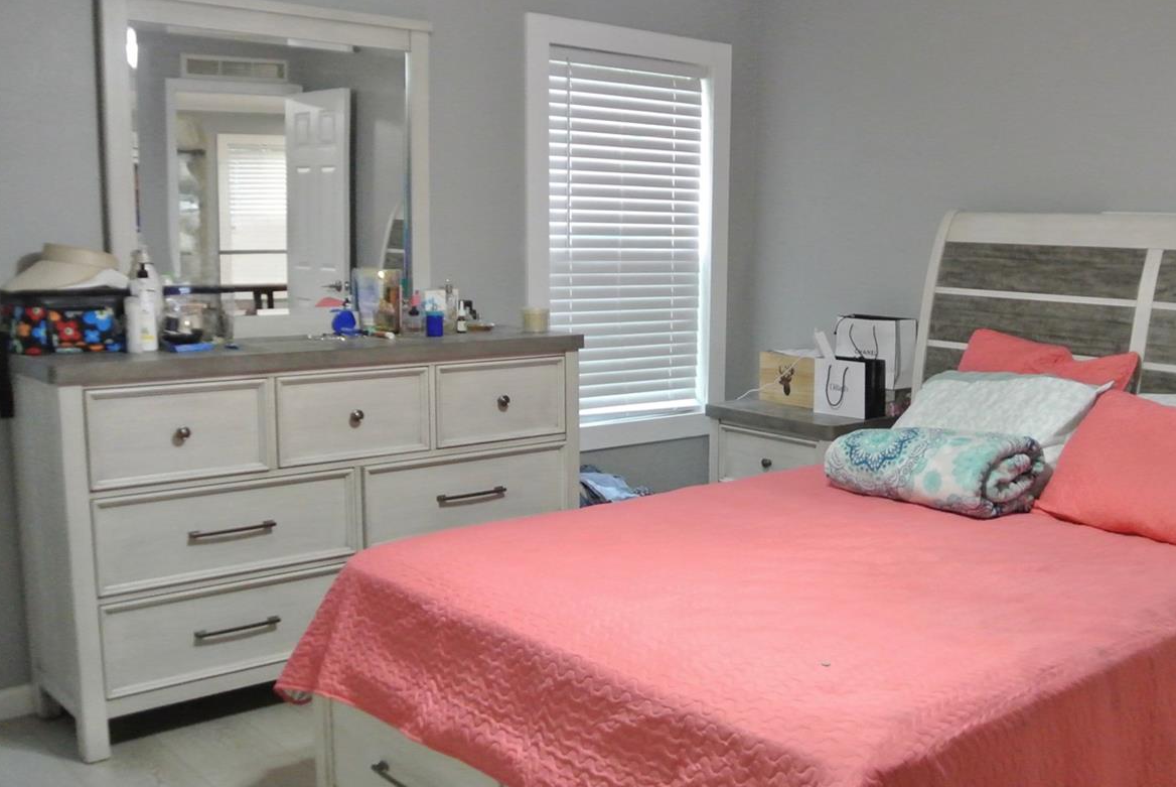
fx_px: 1210
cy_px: 439
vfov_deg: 36.0
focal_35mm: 37
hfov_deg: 51.1
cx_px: 766
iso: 1800
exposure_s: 1/60
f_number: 3.5
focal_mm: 10
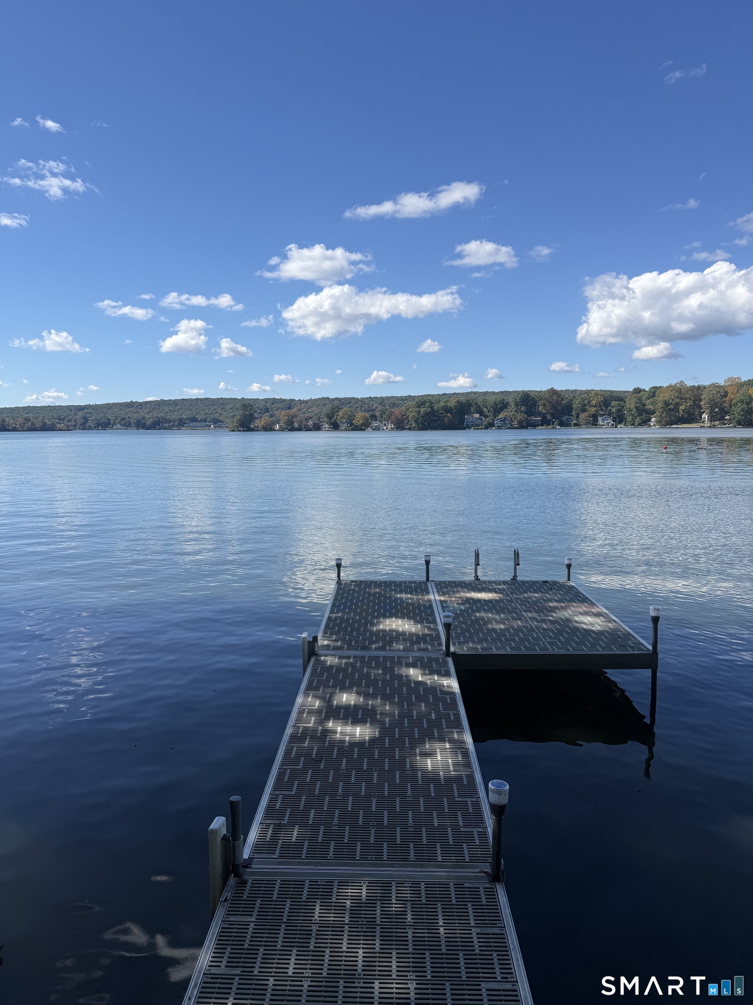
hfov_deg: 56.8
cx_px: 376
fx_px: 696
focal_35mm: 24
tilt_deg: -7.0
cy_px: 502
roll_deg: -1.0
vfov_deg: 71.6
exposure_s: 1/4975
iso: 80
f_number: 1.78
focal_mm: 6.76
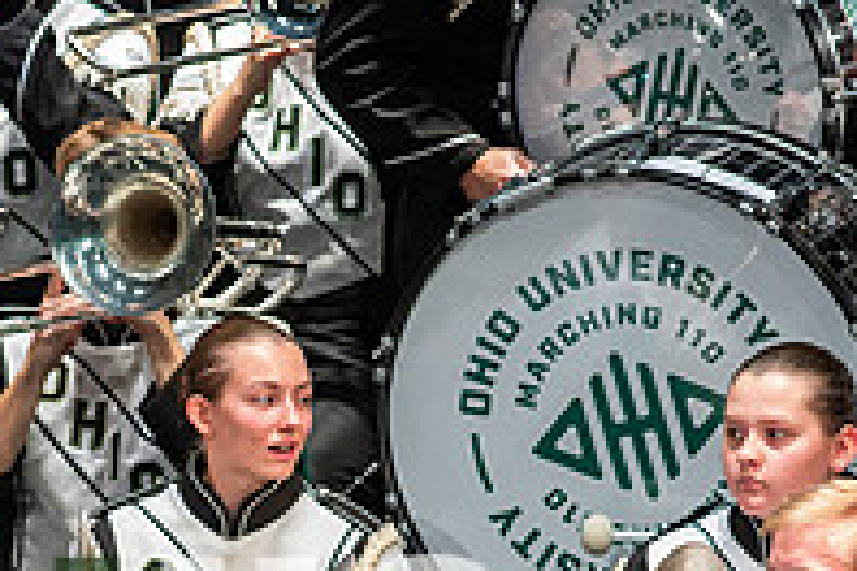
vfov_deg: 1.6
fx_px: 20876
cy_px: 757
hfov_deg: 2.4
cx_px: 186
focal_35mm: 877
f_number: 5.6
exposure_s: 1/400
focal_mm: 300
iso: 5000
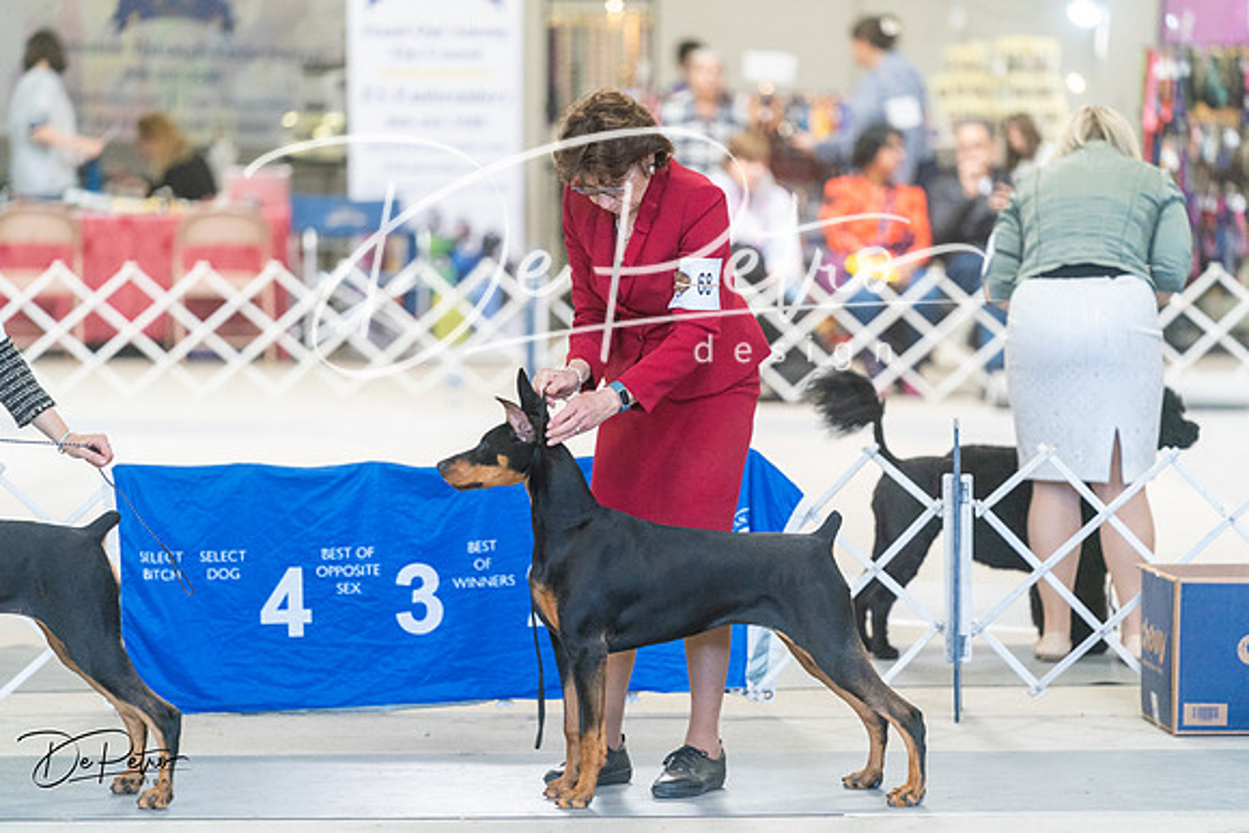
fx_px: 6663
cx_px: 624
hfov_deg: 10.7
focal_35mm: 192
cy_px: 416
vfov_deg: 7.2
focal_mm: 192
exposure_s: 1/250
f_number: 3.2
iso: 4000
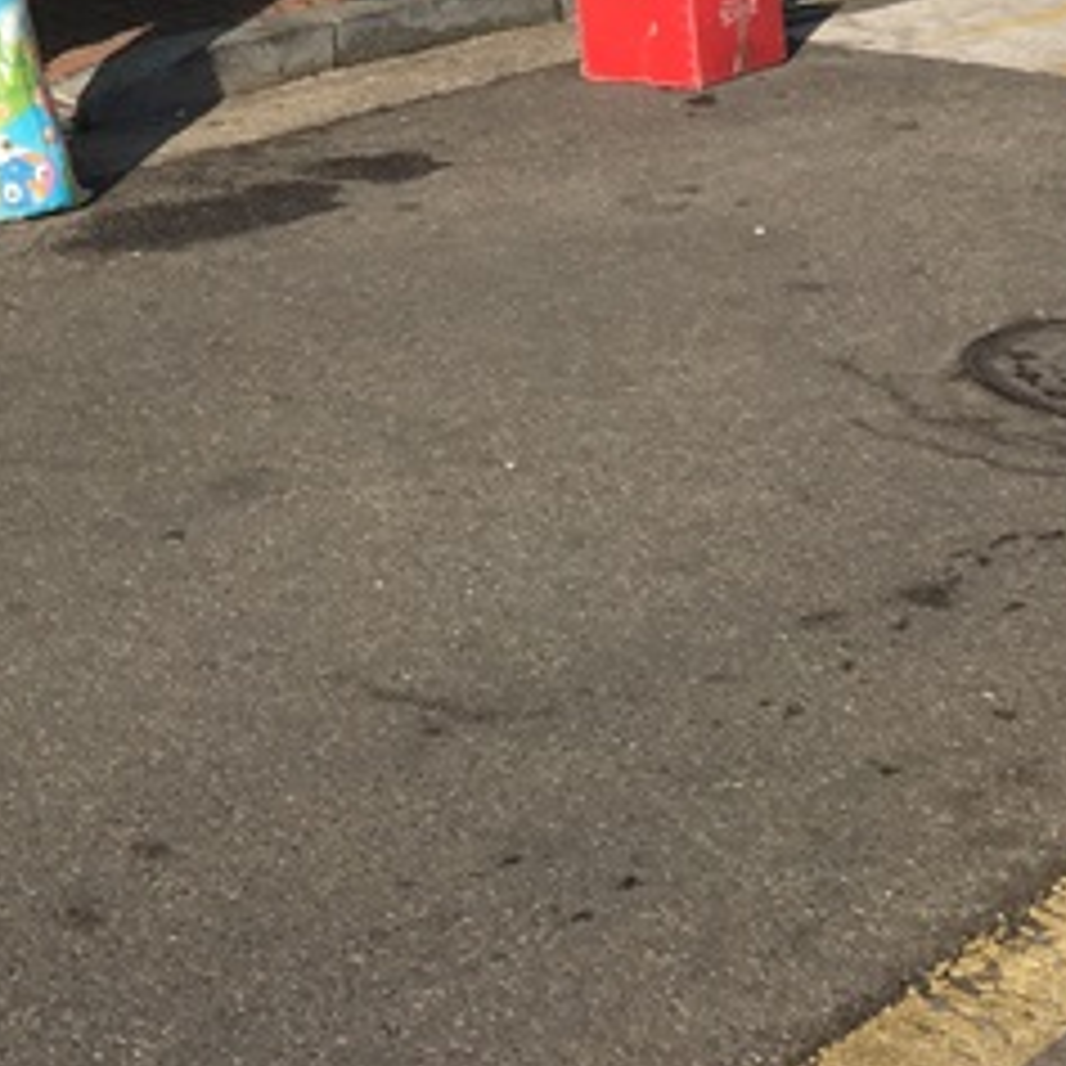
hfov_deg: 21.3
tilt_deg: -1.0
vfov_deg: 19.5
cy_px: -504
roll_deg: +4.3
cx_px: -27
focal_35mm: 78
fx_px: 2718
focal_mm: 4.15
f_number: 2.2
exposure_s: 1/1832
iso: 25
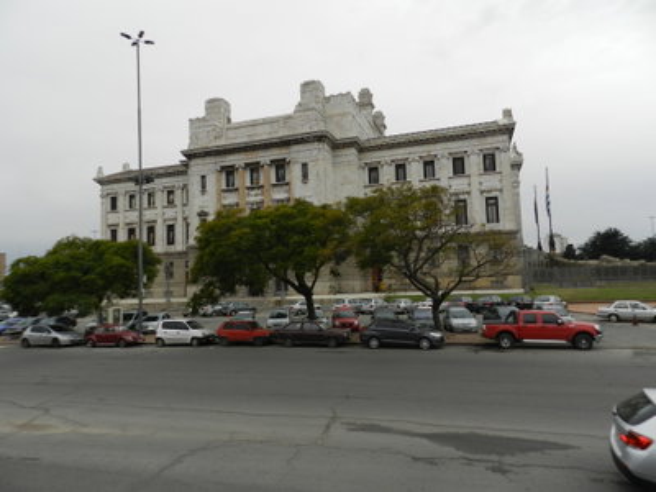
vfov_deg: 58.9
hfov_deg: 73.9
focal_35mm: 23
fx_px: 436
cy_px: 246
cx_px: 328
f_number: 3.4
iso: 160
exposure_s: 1/500
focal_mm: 4
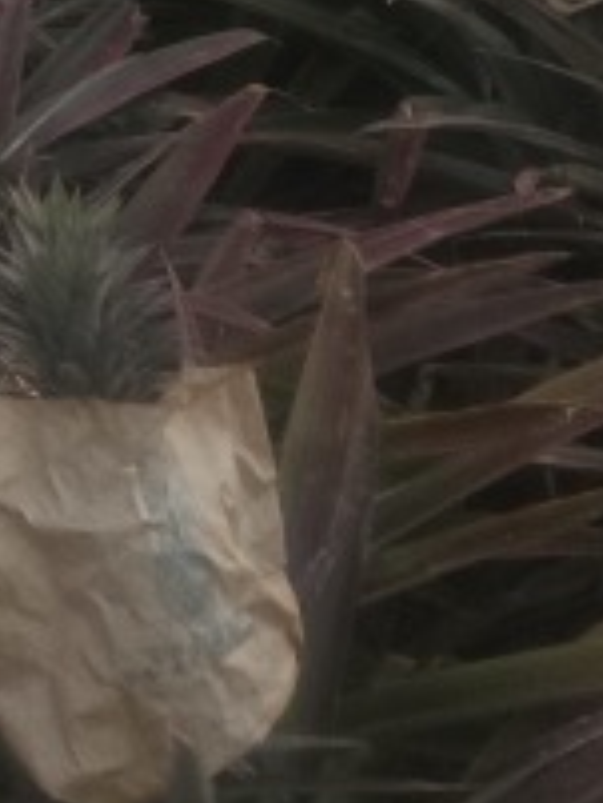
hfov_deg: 10.3
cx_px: -899
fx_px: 2831
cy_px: -729
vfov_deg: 14.0
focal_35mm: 122
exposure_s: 1/100
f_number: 1.8
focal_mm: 5.4
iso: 200
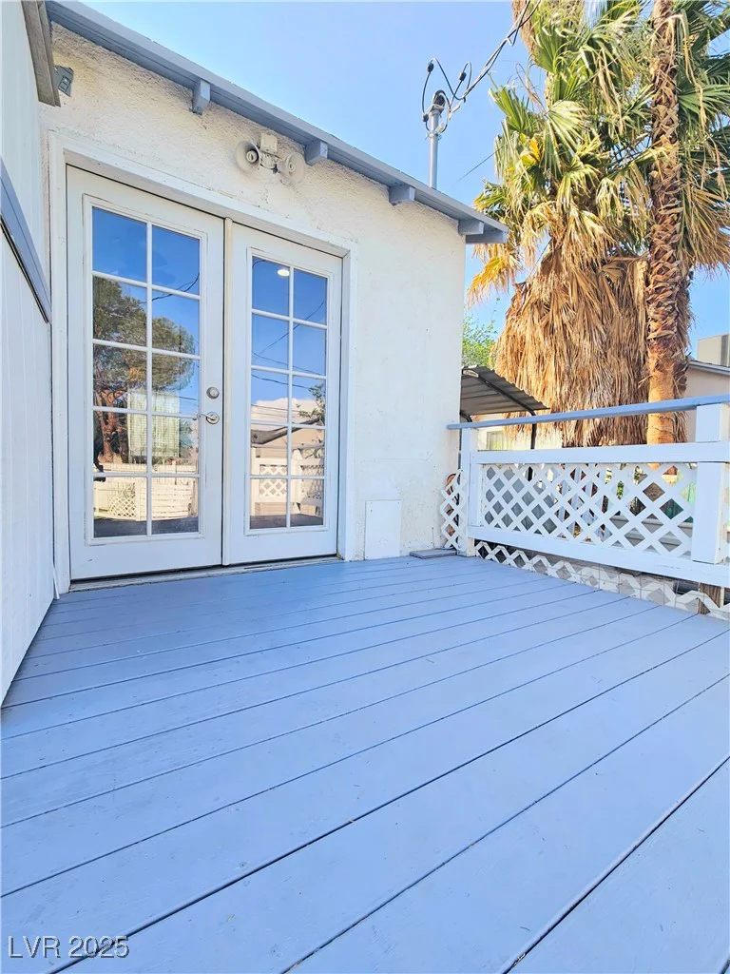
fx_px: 366
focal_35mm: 13
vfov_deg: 106.2
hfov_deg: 89.9
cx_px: 365
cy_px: 487
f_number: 2.2
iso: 50
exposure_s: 1/455
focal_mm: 2.2
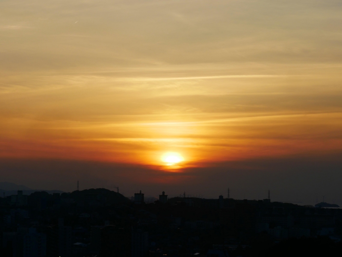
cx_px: 171
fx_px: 1206
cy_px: 128
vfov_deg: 12.2
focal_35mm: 122
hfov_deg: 16.1
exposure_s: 1/400
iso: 200
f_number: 7.1
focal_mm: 61
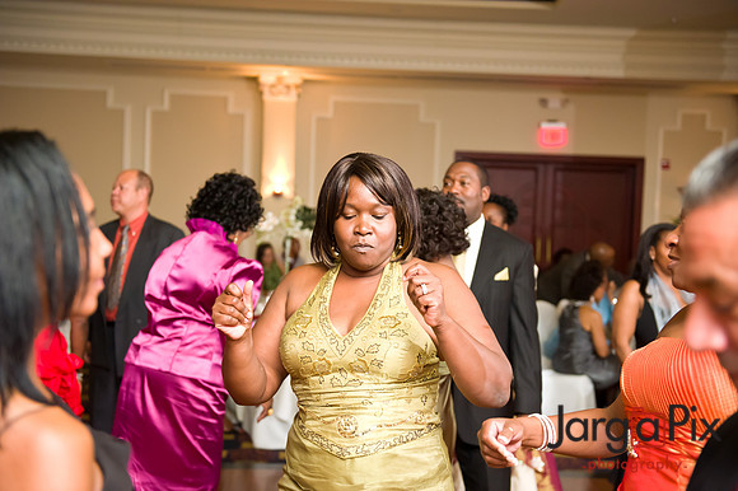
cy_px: 246
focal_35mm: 48
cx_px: 369
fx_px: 983
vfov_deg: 28.0
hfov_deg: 41.1
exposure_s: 1/125
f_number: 3.2
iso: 3200
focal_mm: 48
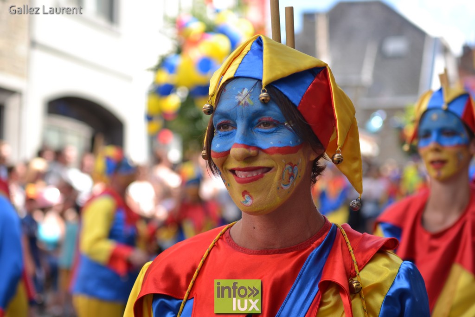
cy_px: 158
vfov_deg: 18.2
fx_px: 990
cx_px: 238
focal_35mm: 75
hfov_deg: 27.0
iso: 100
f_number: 3.2
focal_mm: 50
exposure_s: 1/400
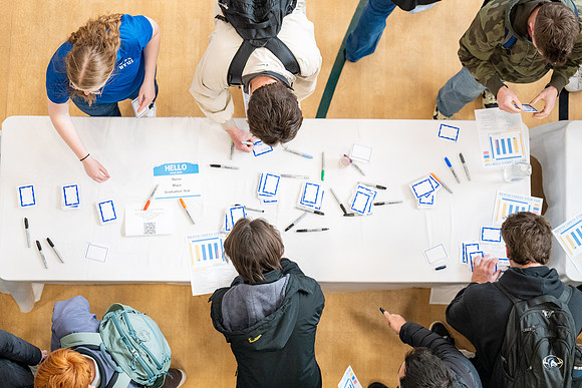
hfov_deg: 28.8
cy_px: 194
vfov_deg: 19.5
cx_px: 291
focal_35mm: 70
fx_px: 1132
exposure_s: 1/800
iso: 5000
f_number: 2.8
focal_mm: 70
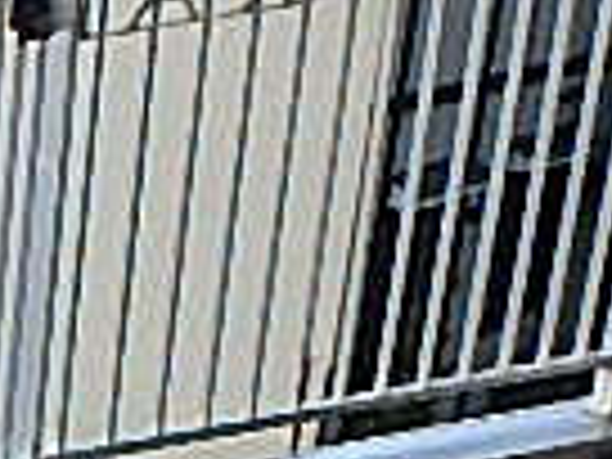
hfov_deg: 14.2
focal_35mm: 99
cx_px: -814
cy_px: 680
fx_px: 1750
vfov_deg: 14.0
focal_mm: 3.7
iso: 125
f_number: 3.5
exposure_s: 1/400
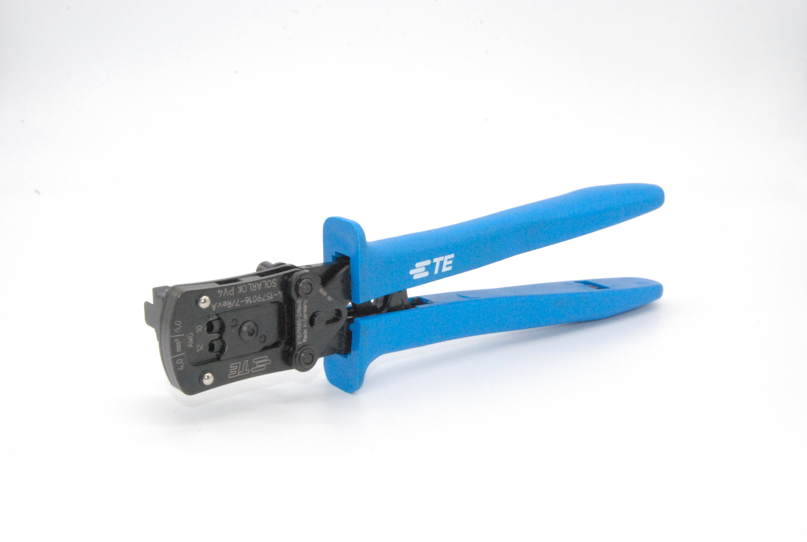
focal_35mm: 48
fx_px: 1078
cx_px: 404
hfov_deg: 41.0
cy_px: 271
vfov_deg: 28.2
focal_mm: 32
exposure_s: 1/80
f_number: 29
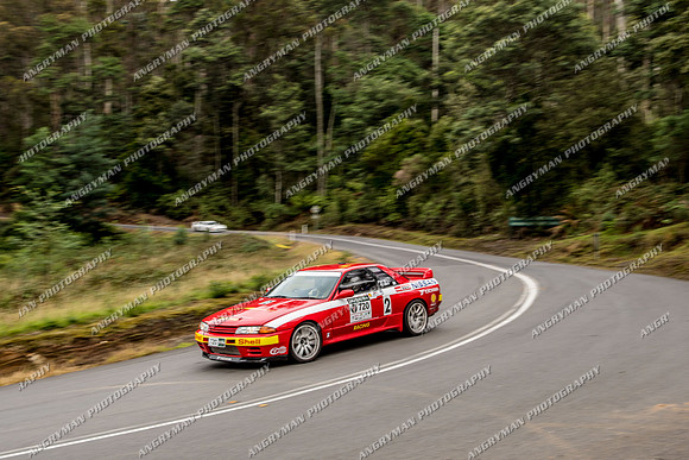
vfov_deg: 30.5
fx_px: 843
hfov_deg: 44.4
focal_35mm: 44
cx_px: 361
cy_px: 241
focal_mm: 28
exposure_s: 1/100
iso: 80
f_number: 8
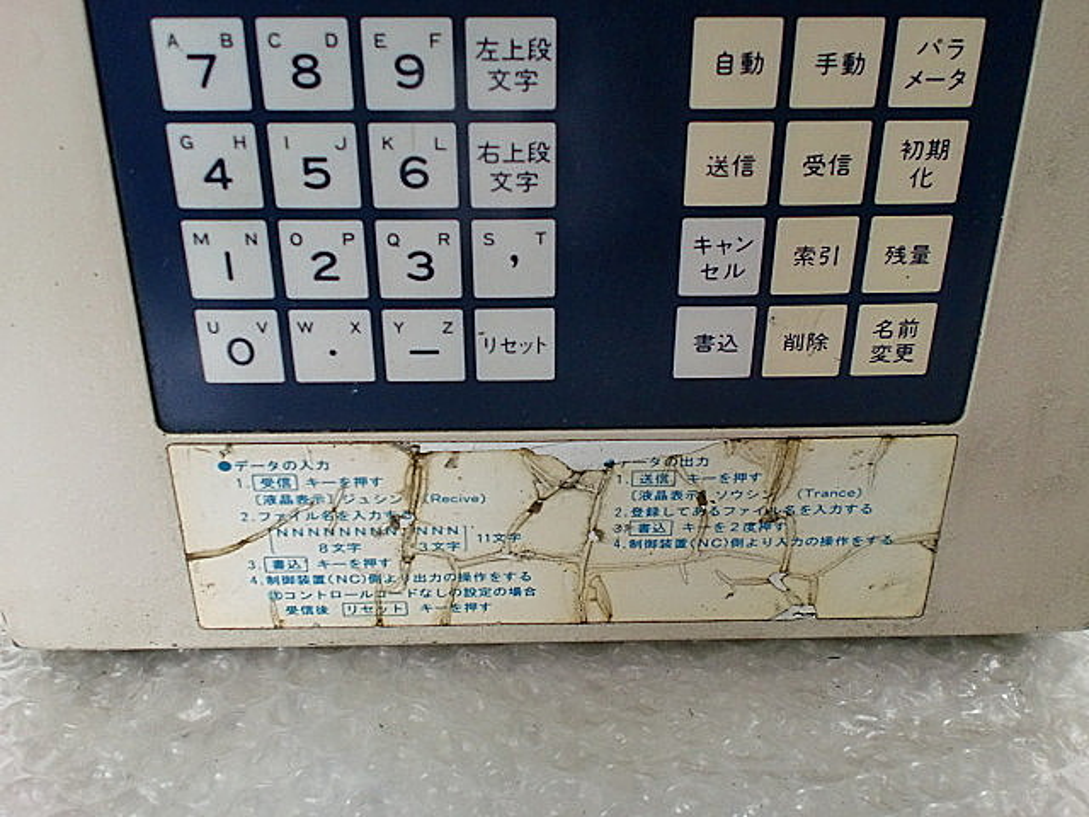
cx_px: 544
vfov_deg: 40.7
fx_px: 1101
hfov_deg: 52.6
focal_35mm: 35
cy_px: 408
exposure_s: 1/60
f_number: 3.1
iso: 320
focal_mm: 6.3
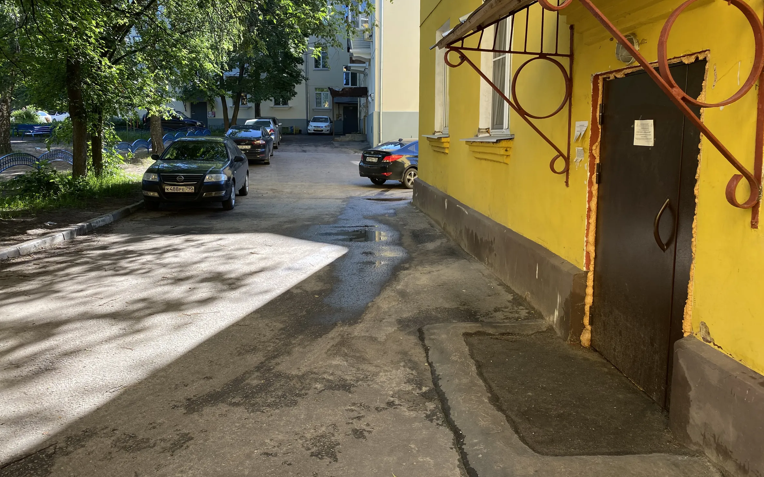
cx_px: 382
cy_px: 203
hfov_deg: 66.5
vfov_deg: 44.4
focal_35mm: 28
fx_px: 583
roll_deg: -0.8
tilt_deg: -8.1
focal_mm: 4.25
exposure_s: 1/373
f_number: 1.8
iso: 32
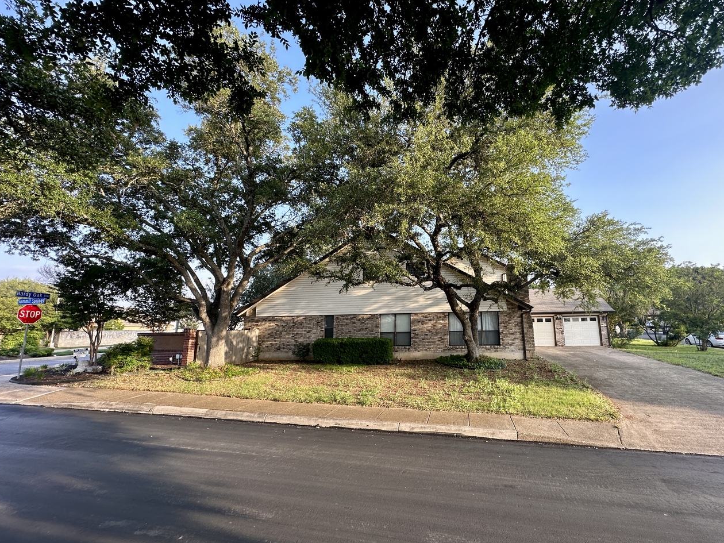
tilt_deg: +9.3
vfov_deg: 78.1
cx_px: 405
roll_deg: +0.3
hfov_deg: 94.1
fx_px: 335
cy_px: 271
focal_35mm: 16
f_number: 2.2
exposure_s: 1/174
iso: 40
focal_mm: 2.22
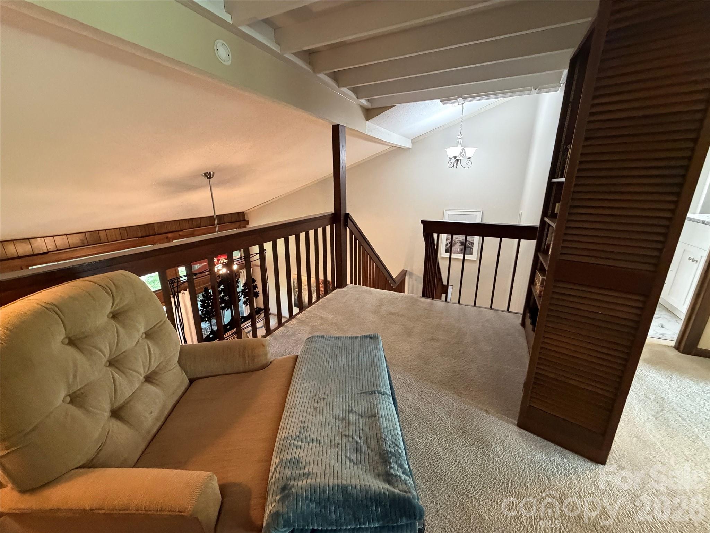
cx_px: 355
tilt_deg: -17.5
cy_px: 266
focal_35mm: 14
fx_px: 287
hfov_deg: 102.1
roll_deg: +0.9
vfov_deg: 85.7
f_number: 2.2
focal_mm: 2.22
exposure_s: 1/60
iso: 640
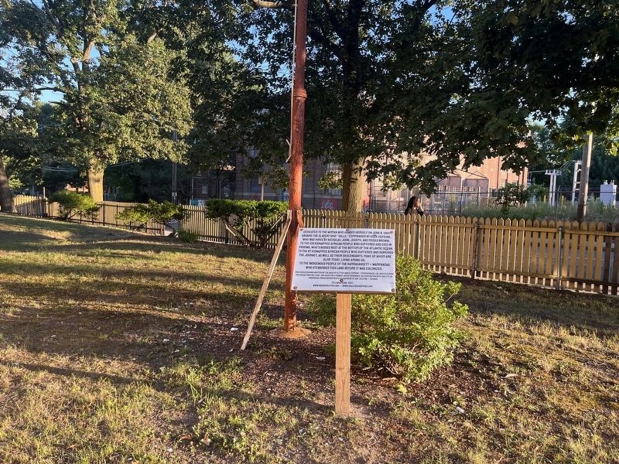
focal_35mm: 26
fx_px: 465
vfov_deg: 53.1
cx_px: 310
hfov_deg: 67.3
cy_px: 232
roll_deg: -2.1
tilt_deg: -3.5
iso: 40
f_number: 1.6
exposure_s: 1/218
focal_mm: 5.1
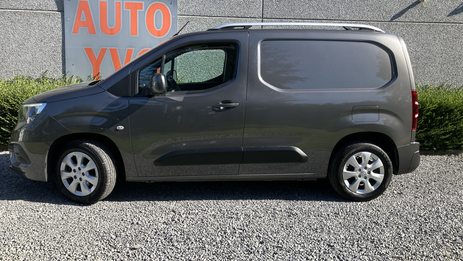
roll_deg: -0.6
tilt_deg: -6.4
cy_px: 117
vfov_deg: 37.7
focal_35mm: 31
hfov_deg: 62.6
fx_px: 381
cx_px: 230
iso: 32
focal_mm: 3.99
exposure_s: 1/771
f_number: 1.8
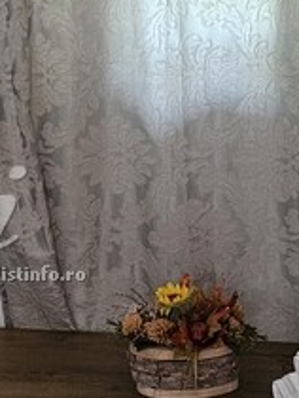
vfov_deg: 17.5
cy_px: 214
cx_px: -6
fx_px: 1287
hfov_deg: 13.1
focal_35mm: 112
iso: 500
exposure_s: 1/30
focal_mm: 6.3
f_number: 1.7
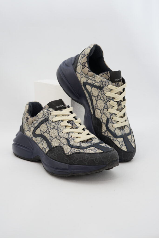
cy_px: 119
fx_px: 331
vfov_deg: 39.6
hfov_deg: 27.0
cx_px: 80
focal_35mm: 50
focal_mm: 50
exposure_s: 1/13
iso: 640
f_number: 6.3
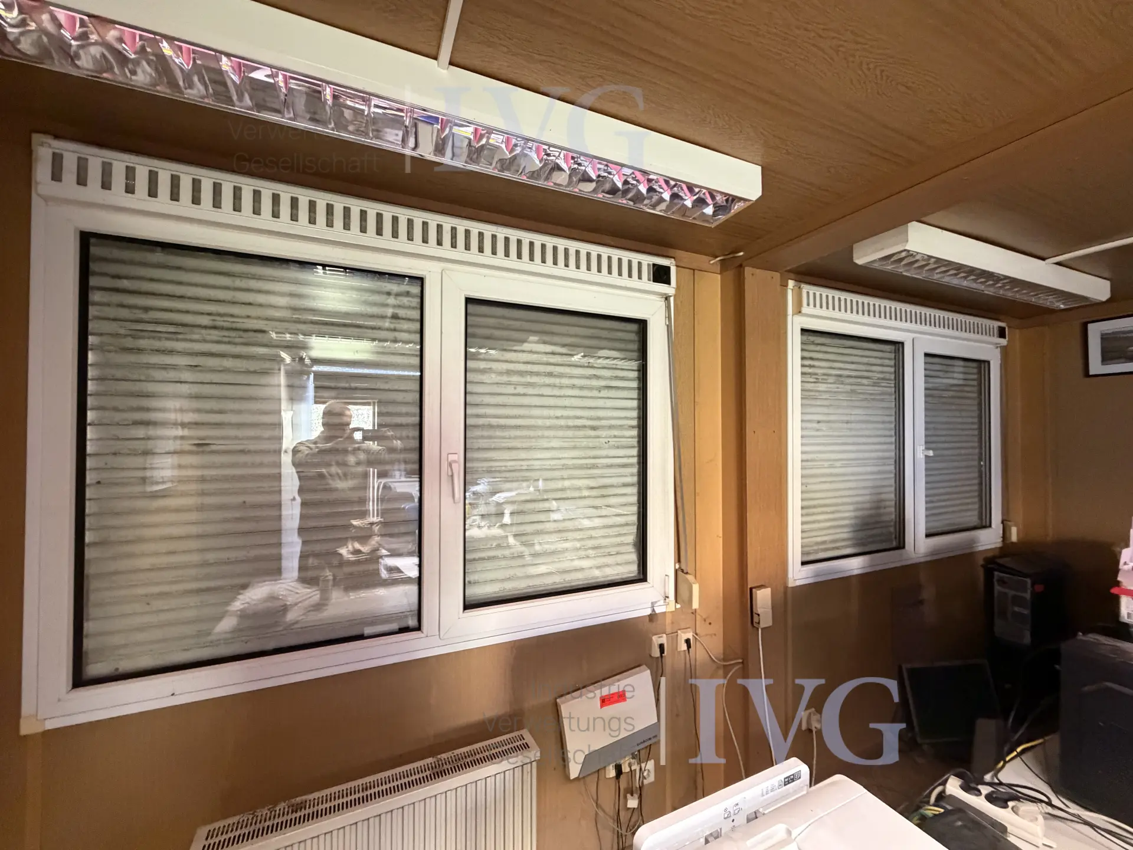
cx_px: 566
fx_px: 458
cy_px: 425
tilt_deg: +0.5
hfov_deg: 102.1
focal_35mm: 14
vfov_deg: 85.7
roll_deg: +0.7
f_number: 2.2
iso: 640
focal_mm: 2.22
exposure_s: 1/50
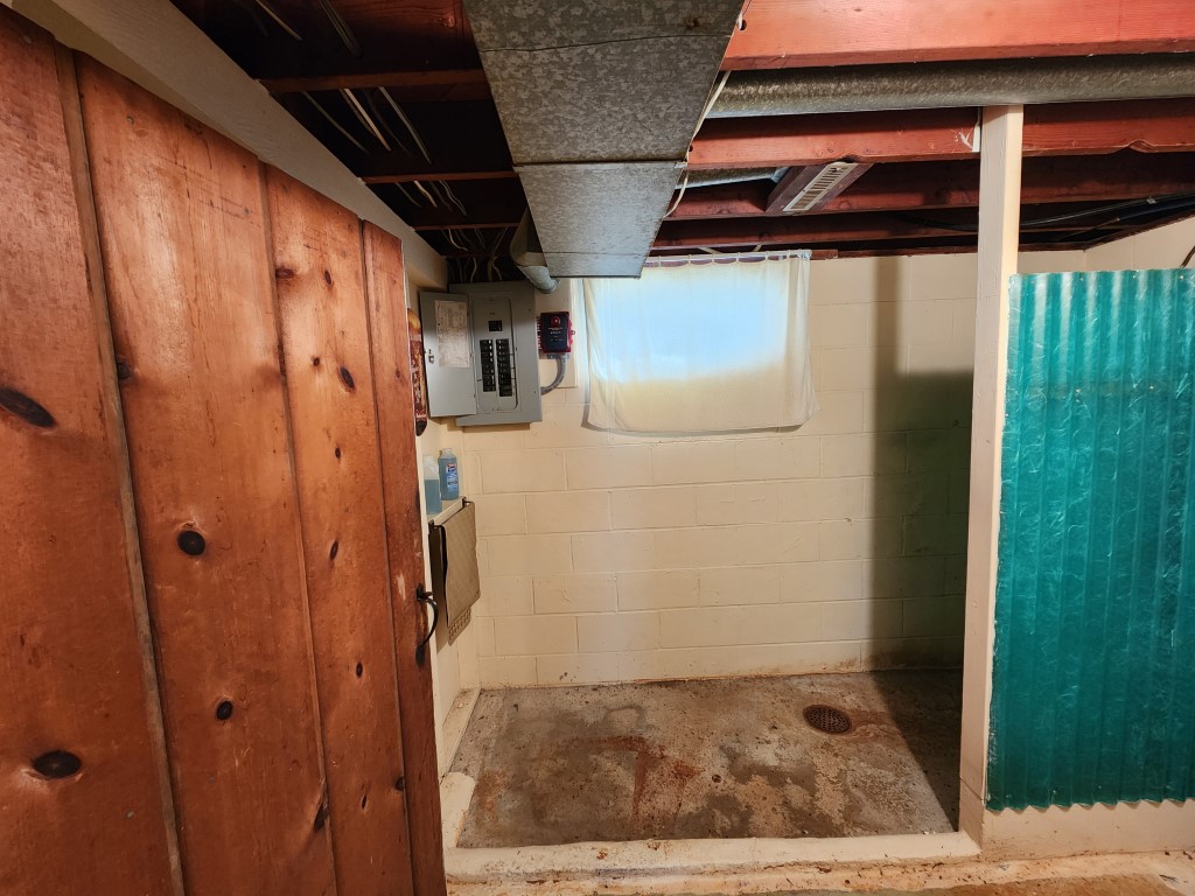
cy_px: 448
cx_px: 598
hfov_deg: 106.2
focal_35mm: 13
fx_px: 449
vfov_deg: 89.9
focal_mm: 2.2
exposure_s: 1/60
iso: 250
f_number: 2.2
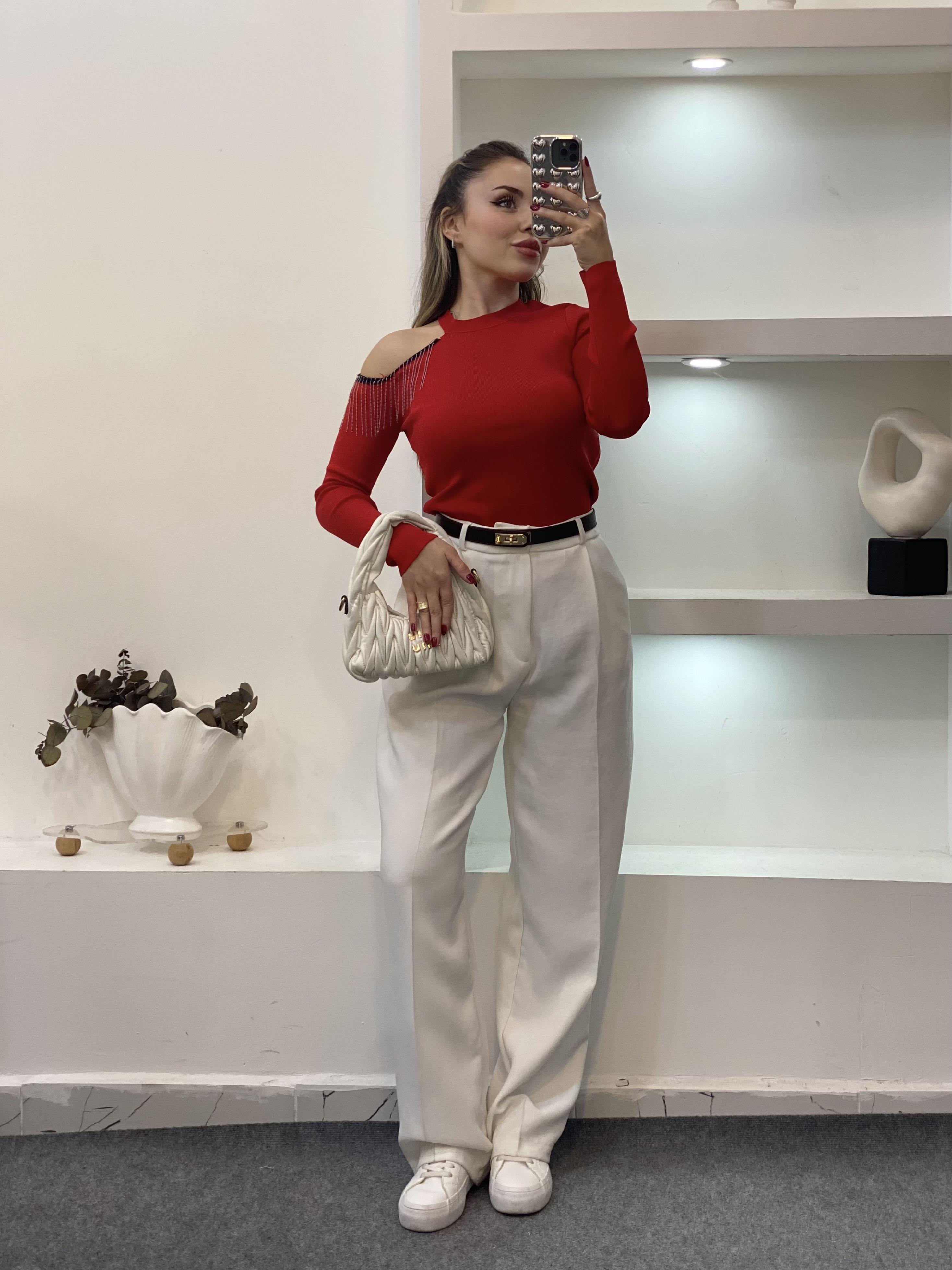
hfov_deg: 28.0
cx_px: 476
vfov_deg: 36.8
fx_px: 1907
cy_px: 635
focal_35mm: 52
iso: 64
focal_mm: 6
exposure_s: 1/100
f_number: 2
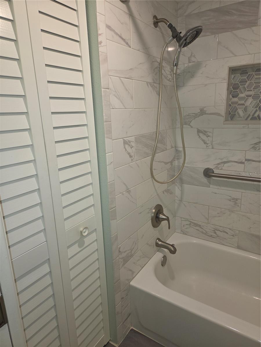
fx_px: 231
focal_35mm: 23
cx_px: 130
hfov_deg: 58.9
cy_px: 174
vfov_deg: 73.9
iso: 50
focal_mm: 5.4
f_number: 1.8
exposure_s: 1/60
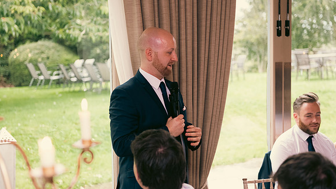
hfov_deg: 28.6
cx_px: 168
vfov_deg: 16.3
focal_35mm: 74
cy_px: 97
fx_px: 659
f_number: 3.5
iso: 1000
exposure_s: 1/160
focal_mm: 70
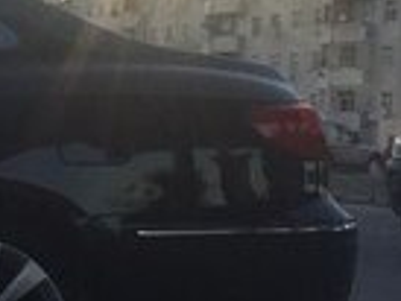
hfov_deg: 11.6
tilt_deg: -4.7
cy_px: 253
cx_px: -562
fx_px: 1623
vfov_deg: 10.6
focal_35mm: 140
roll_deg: -1.0
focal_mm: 4.15
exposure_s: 1/807
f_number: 2.2
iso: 32
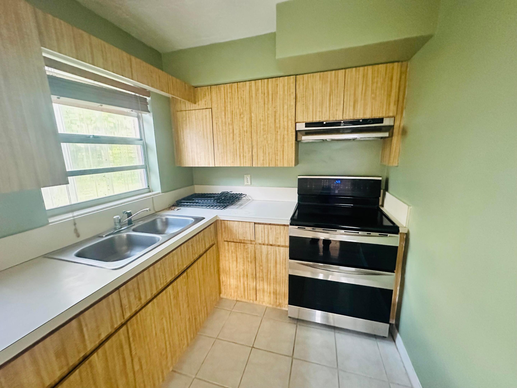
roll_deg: +0.7
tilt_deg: -10.7
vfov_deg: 85.7
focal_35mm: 14
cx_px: 258
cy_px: 194
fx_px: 209
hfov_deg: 102.1
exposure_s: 1/60
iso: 1000
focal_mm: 2.22
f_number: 2.2
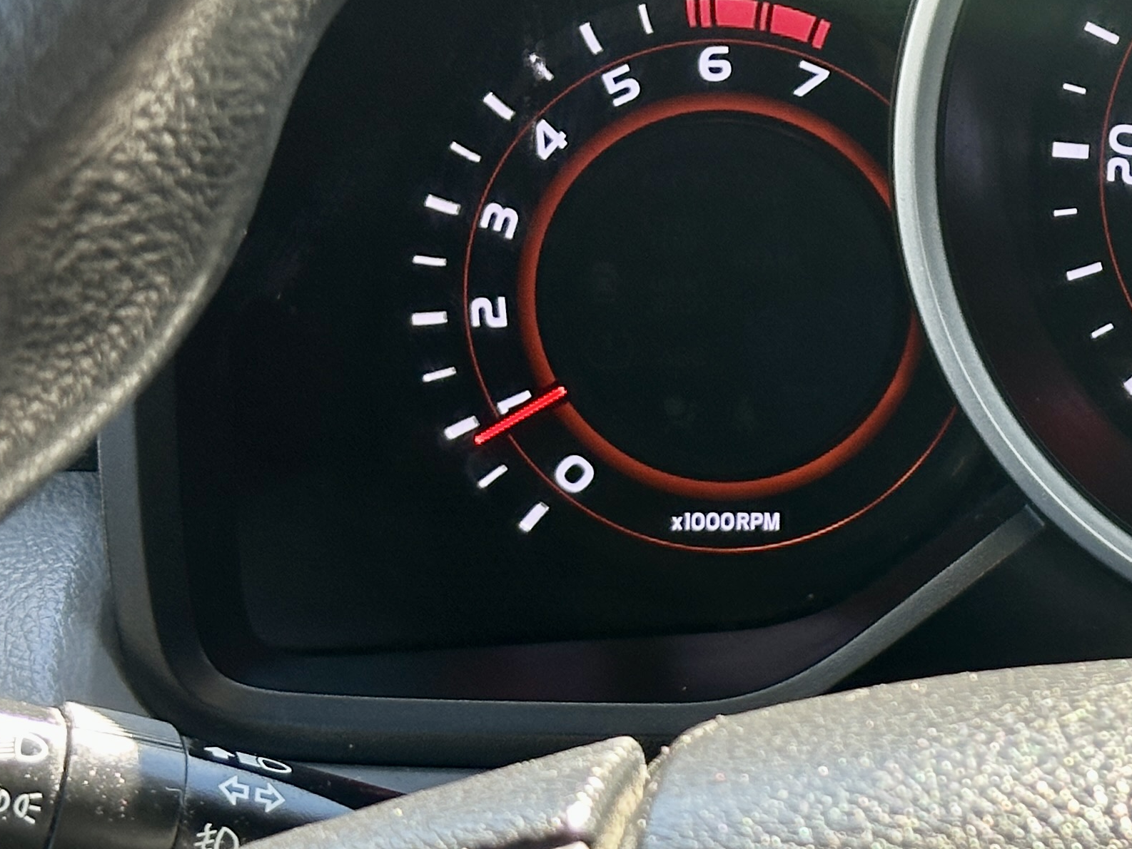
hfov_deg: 15.5
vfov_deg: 12.1
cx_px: 1394
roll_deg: -0.9
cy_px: 375
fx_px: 3990
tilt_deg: -24.3
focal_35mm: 122
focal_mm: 6.86
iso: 80
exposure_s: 1/121
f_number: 1.78
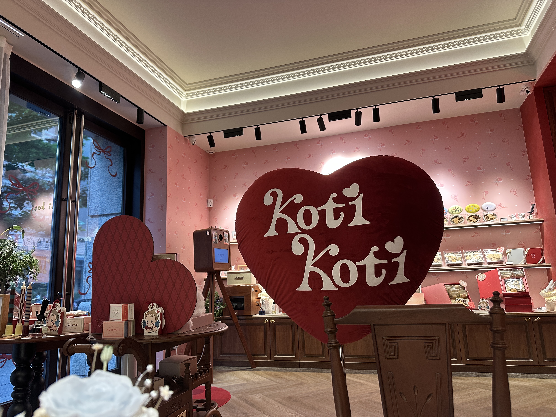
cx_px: 278
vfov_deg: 56.8
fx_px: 385
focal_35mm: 24
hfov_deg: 71.6
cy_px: 208
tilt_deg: +10.0
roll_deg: +1.6
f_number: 1.78
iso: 200
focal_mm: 6.86
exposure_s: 1/116
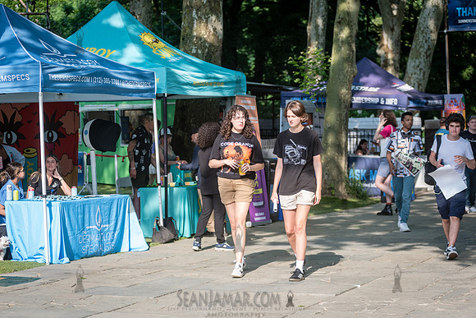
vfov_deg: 14.9
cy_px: 159
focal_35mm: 92
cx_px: 238
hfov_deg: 22.1
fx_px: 1217
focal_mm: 92
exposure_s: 1/1000
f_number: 3.5
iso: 400
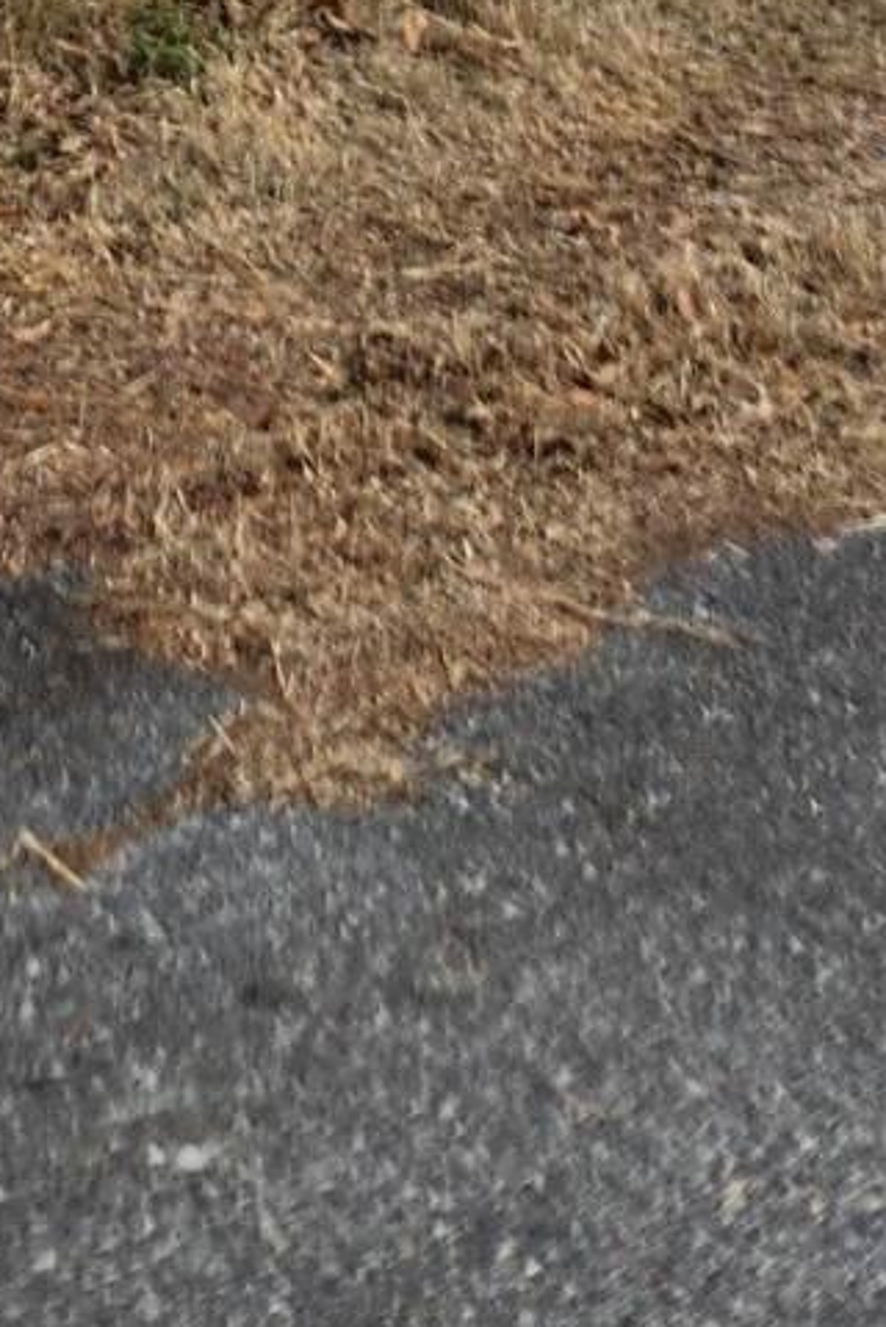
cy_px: -1302
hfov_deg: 11.3
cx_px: -130
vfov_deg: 14.3
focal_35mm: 120
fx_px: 4423
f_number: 1.8
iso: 50
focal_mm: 5
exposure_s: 1/2157
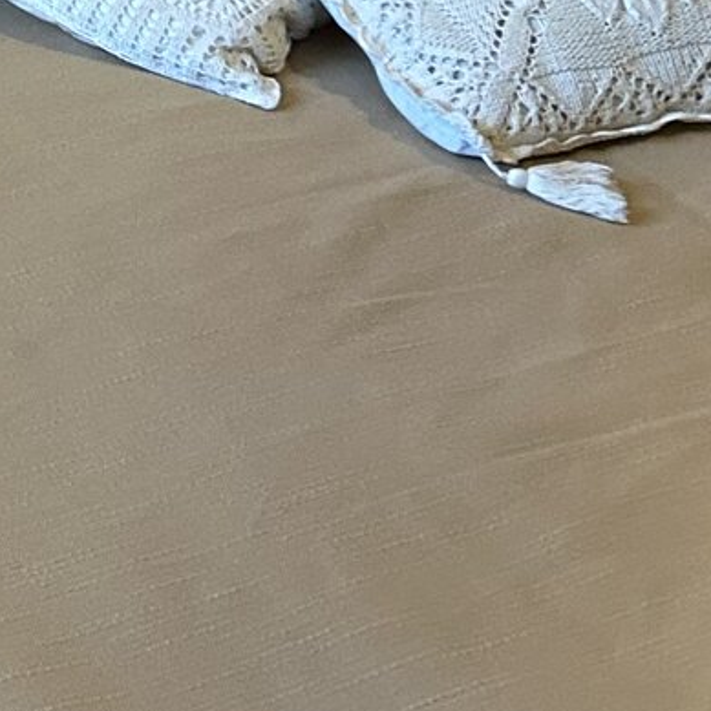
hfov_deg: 13.3
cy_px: -578
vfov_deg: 13.0
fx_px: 2812
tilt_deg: -12.1
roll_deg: +0.5
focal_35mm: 121
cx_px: -484
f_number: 1.5
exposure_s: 1/60
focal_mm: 5.7
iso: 400
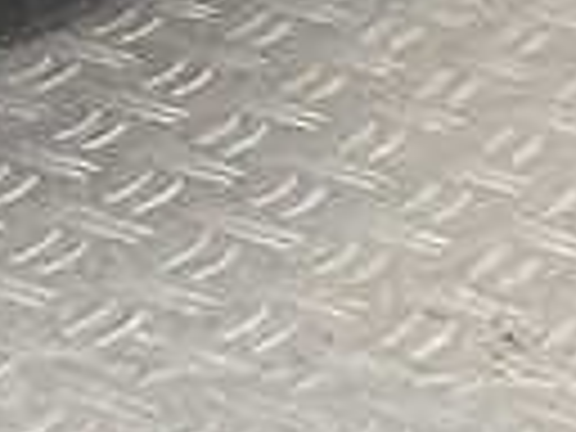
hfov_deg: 7.1
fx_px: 3794
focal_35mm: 228
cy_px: -1116
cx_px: -1539
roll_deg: -3.4
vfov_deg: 5.8
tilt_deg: -7.3
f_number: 1.8
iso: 16
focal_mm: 3
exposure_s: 1/128
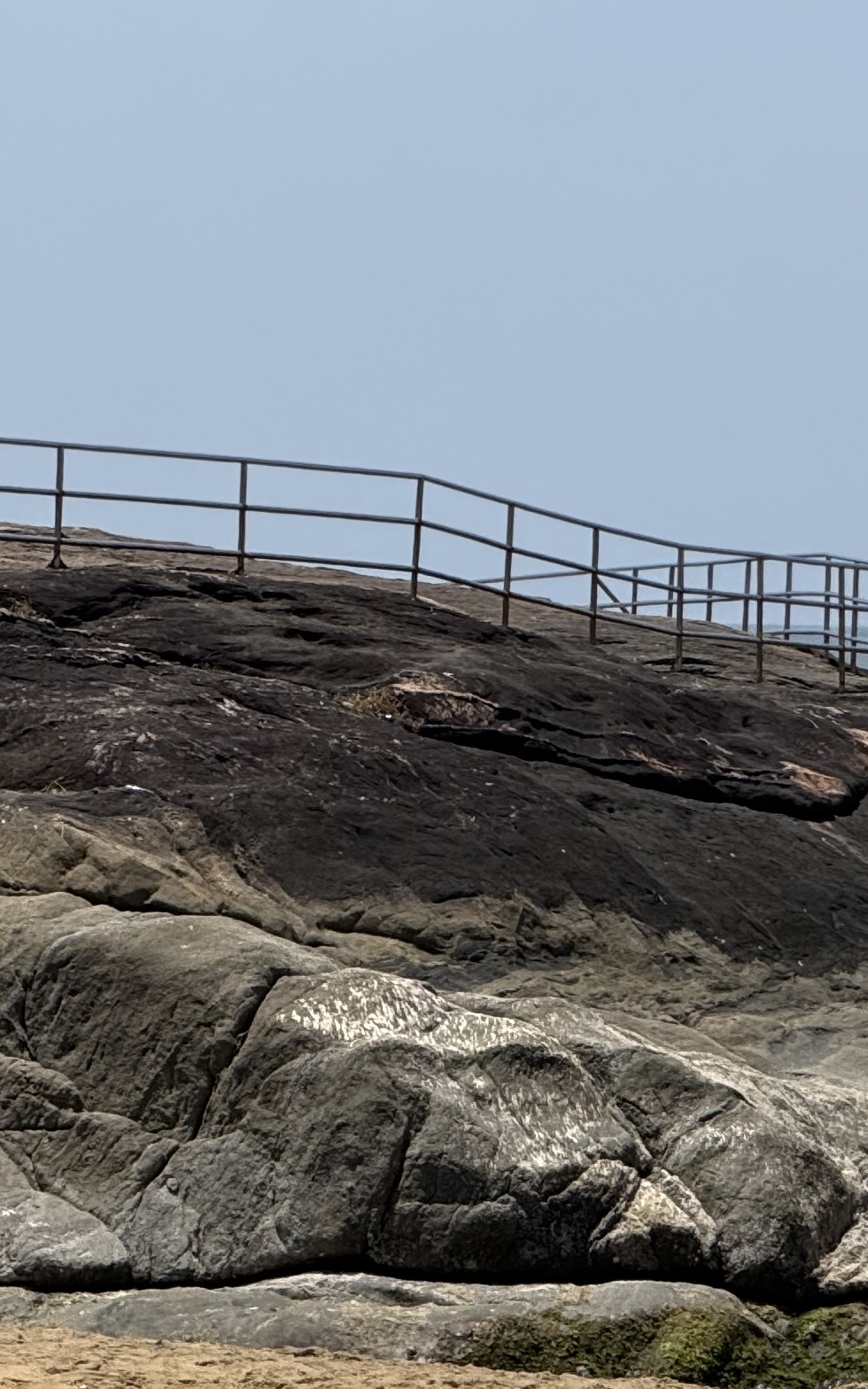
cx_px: 1298
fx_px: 12377
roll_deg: -1.2
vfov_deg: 6.4
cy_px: 696
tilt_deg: +0.8
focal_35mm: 327
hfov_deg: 4.0
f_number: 2.8
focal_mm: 15.66
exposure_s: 1/1689
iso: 64
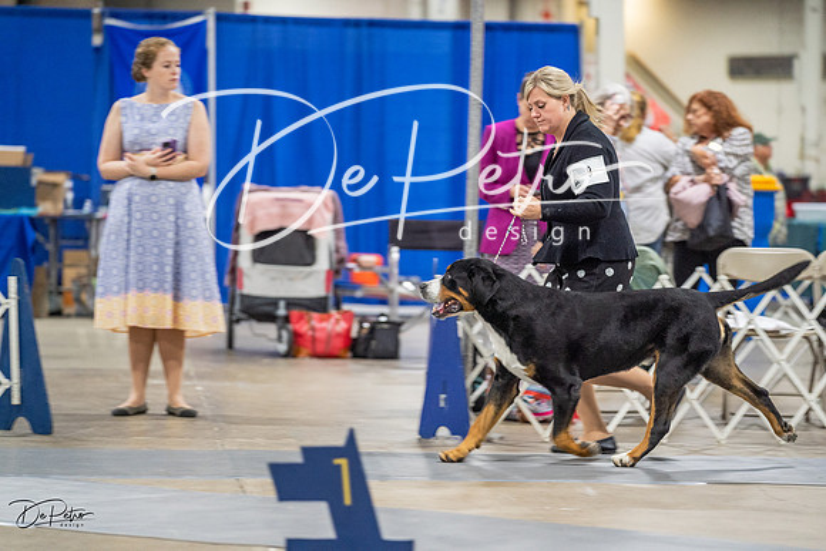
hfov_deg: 13.7
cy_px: 276
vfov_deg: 9.2
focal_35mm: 150
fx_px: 3442
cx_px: 413
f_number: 2.8
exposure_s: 1/160
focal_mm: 150
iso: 3200
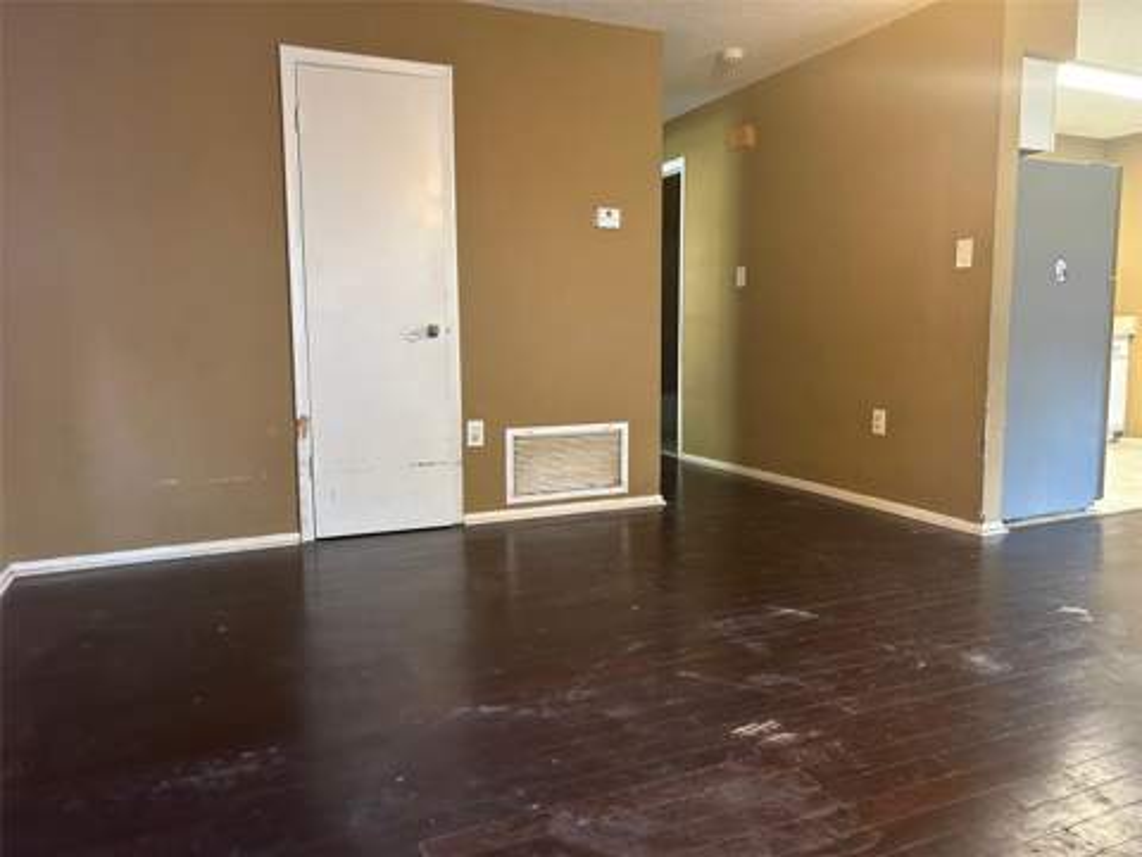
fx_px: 858
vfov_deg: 53.1
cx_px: 571
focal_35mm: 26
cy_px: 428
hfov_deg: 67.3
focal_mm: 5.7
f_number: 1.5
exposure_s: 1/60
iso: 400
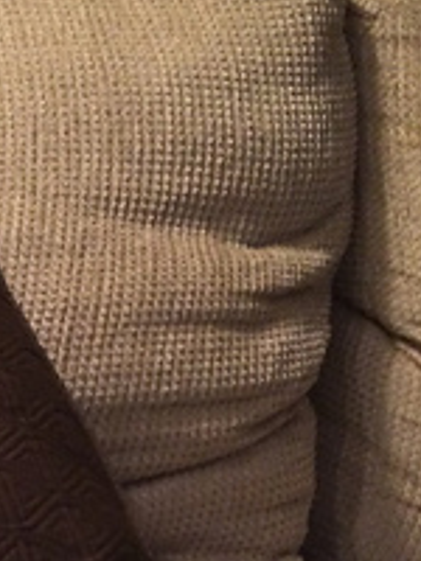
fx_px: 1508
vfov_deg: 20.1
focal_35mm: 93
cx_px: -244
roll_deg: +0.0
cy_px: 614
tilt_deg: -17.2
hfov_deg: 14.6
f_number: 2.2
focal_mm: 4.15
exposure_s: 1/15
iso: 320
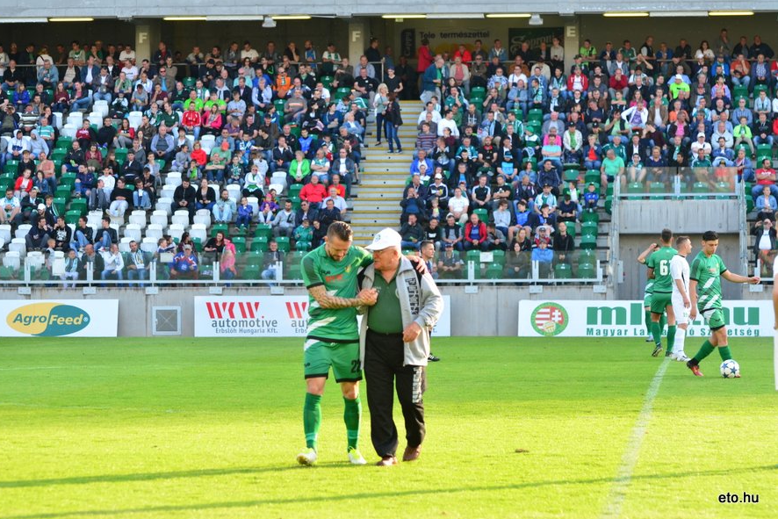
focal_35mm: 152
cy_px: 260
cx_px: 384
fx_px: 3285
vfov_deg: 9.0
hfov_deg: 13.5
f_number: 5
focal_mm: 100
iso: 250
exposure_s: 1/160
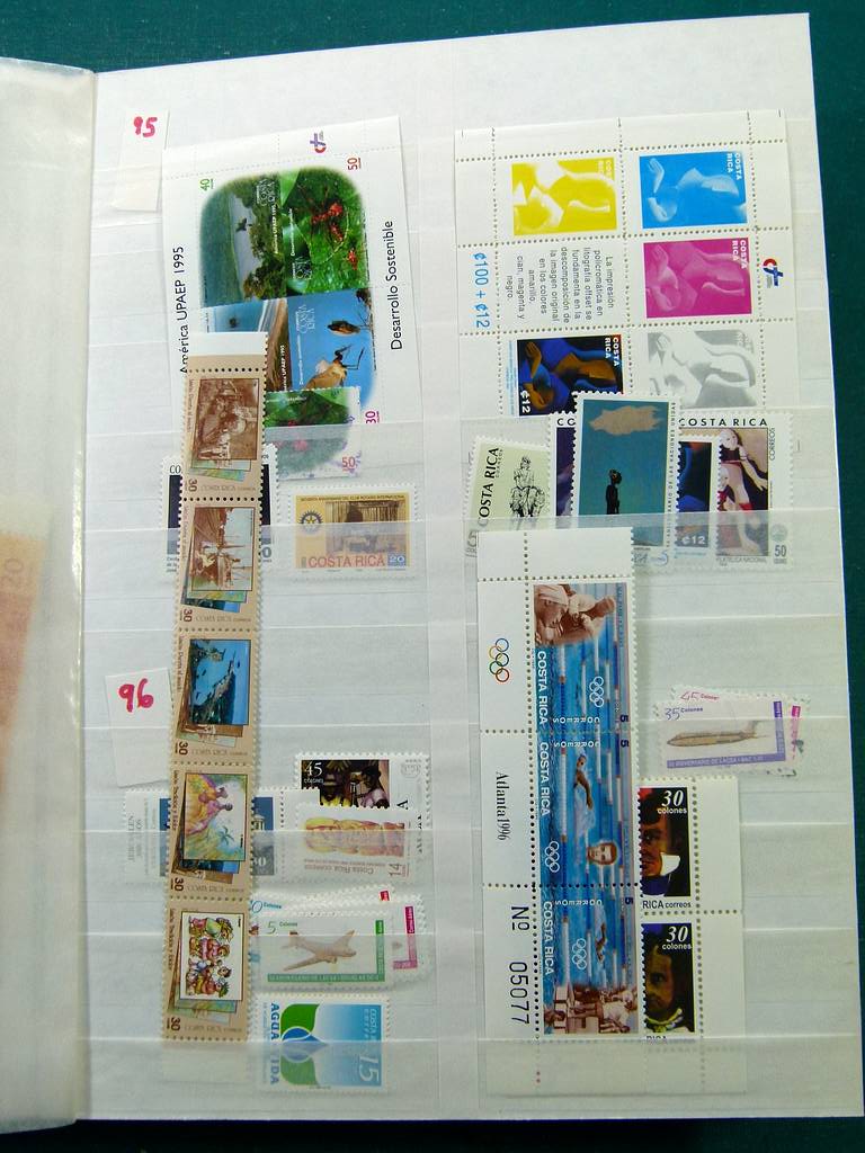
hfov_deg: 44.2
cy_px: 576
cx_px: 432
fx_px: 1066
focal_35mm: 32
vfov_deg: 56.8
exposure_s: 1/125
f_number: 4
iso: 100
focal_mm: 5.8
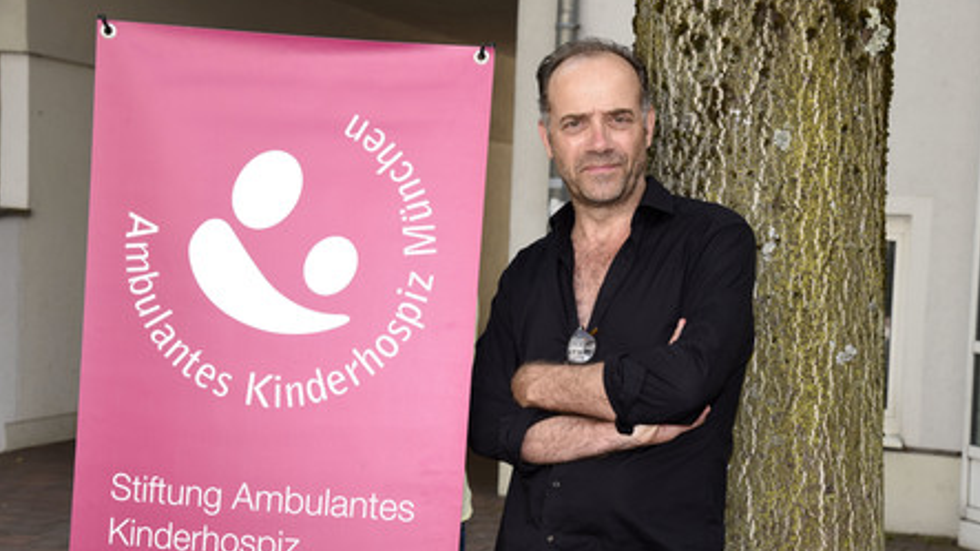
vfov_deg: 18.2
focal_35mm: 66
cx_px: 494
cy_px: 319
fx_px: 1715
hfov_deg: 31.9
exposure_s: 1/160
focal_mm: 62
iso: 500
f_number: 8
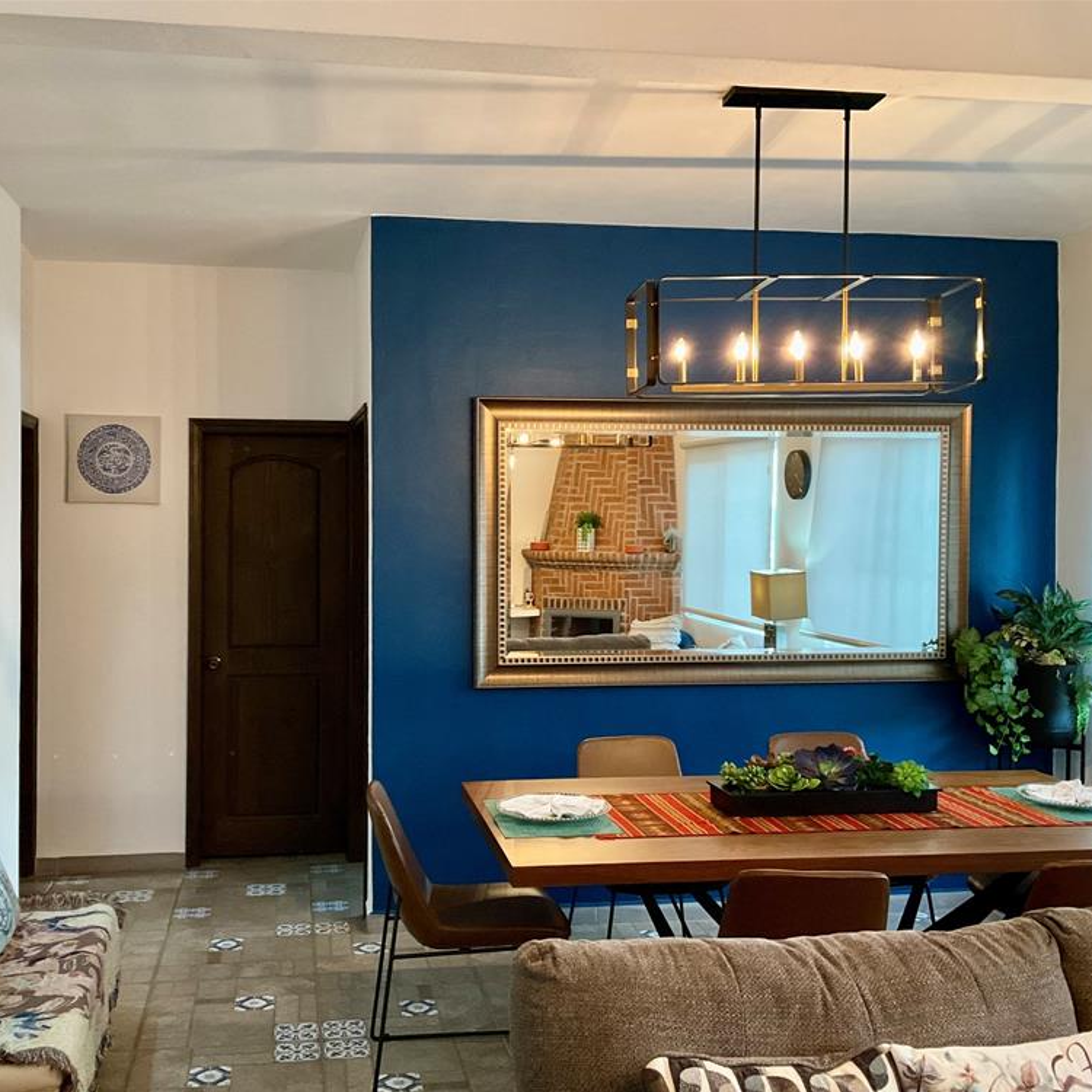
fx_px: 1249
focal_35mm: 35
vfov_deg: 47.2
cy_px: 558
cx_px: 462
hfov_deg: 47.1
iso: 250
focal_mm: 3
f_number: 1.8
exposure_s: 1/60
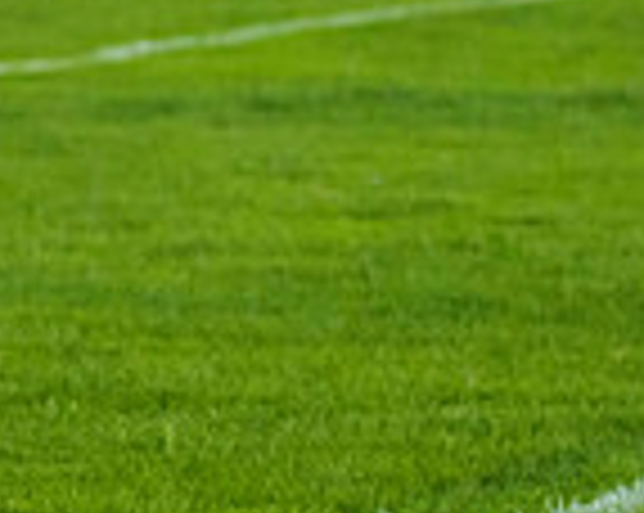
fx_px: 11649
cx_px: -561
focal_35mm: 612
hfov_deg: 3.1
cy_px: -53
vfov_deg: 2.5
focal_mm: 130
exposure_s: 1/640
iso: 1600
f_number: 4.5
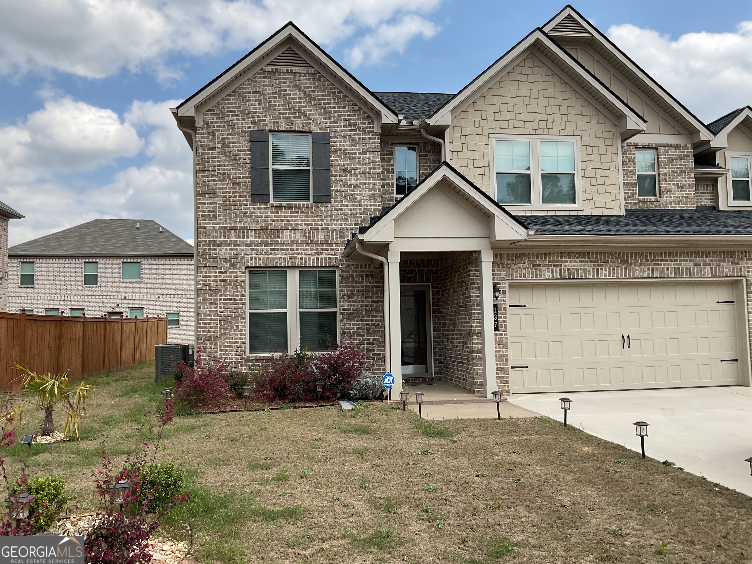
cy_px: 282
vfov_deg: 48.2
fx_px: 630
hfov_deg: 61.7
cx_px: 376
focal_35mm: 29
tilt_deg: +3.8
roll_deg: +1.2
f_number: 1.8
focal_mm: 3
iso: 16
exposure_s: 1/1377
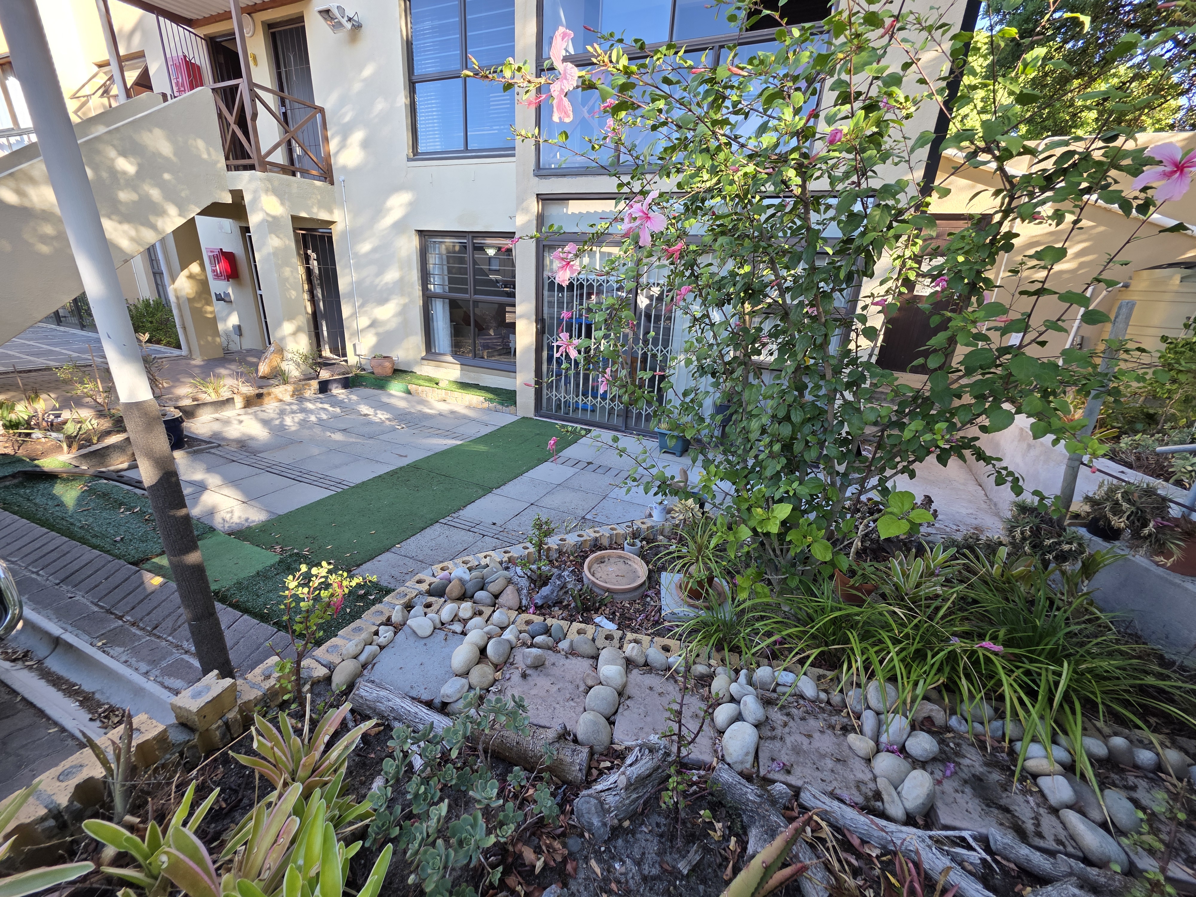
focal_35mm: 13
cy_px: 448
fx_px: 449
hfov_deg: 106.2
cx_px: 598
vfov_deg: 89.9
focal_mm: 2.2
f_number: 1.9
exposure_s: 1/100
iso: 25
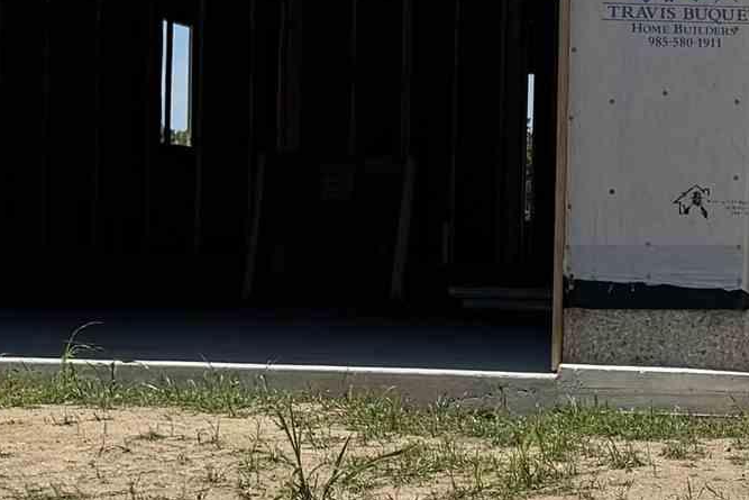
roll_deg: -1.5
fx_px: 2393
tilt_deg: -1.0
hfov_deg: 16.9
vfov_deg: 11.9
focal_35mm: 115
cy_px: 290
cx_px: 940
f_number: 1.78
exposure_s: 1/7353
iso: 80
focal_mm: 6.76
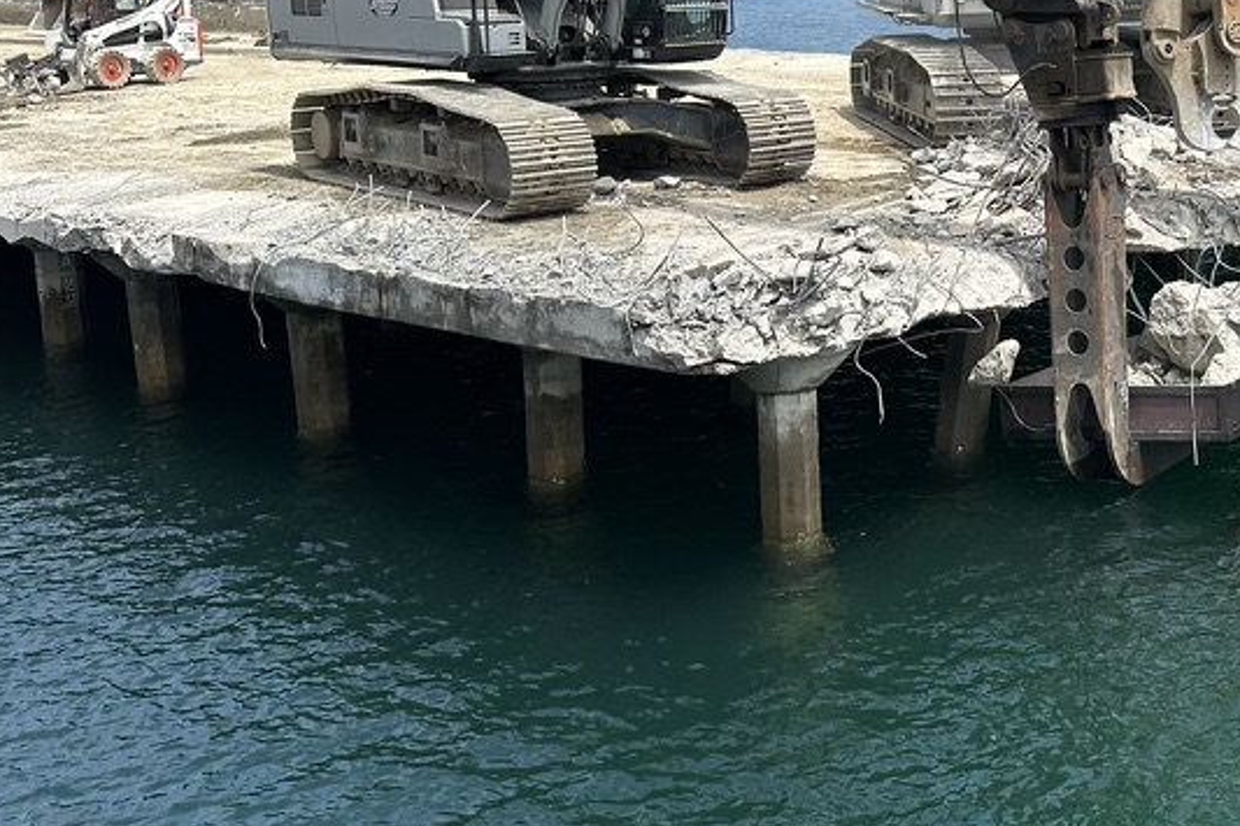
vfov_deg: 27.6
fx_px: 1653
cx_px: 1026
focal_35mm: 48
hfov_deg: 39.2
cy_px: 193
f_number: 1.78
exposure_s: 1/4016
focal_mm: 6.86
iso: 80
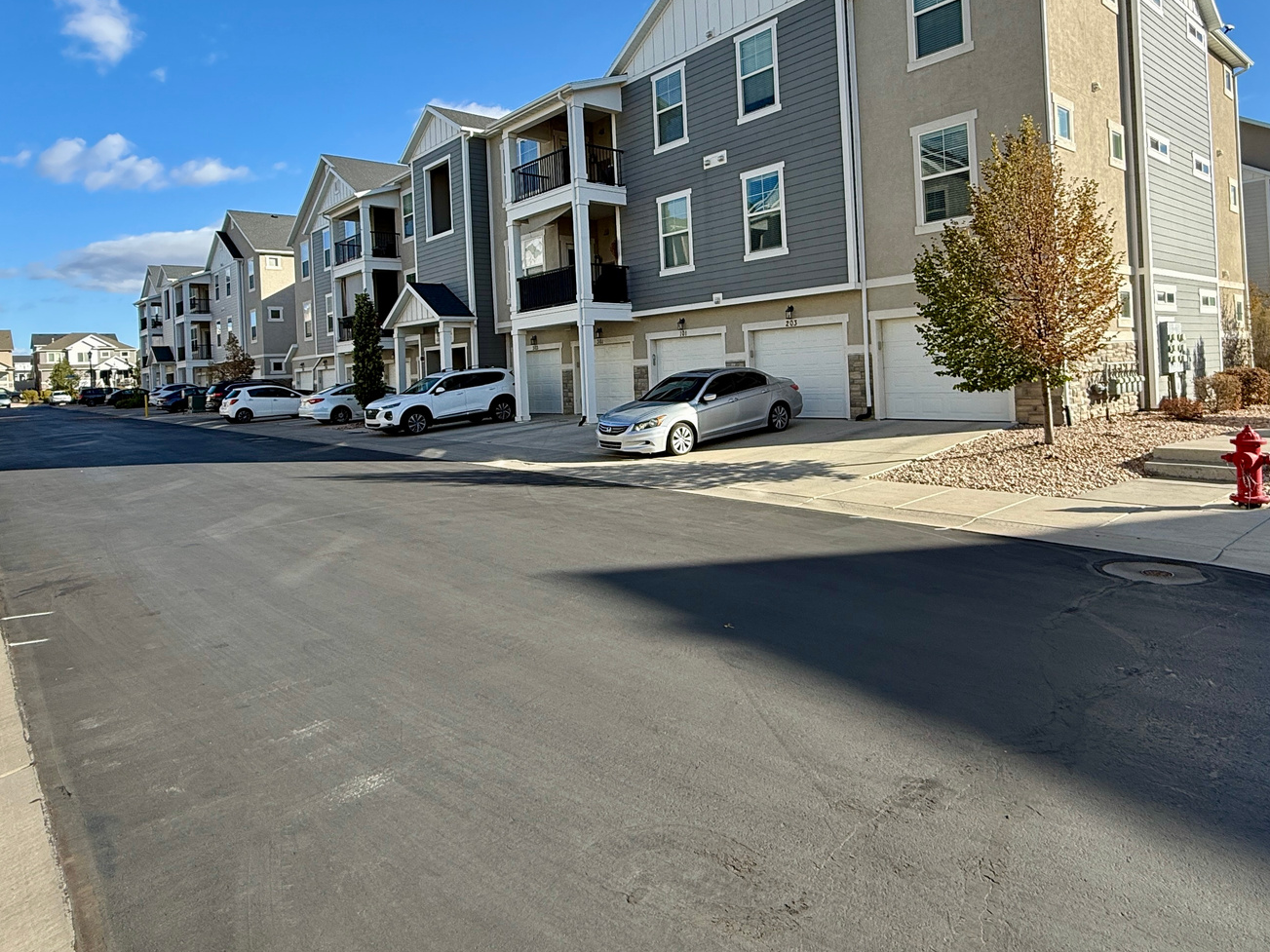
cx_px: 663
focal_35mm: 22
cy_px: 363
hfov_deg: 76.4
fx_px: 807
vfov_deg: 60.4
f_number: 2.2
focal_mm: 2.22
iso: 50
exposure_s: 1/955
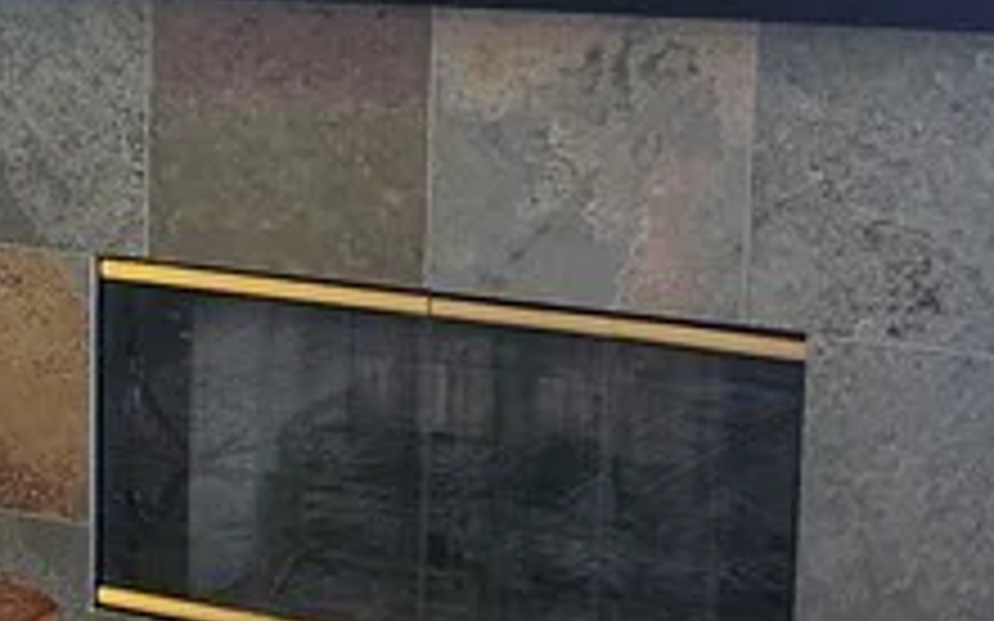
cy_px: 198
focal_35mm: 113
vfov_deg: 11.6
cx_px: -576
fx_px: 3060
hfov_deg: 16.5
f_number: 1.8
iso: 1000
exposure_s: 1/120
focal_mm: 5.54
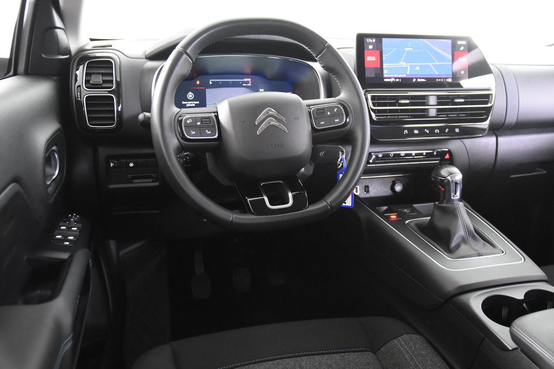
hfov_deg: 57.2
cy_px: 184
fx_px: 508
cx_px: 277
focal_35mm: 33
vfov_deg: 40.0
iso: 4500
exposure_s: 1/30
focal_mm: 22
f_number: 3
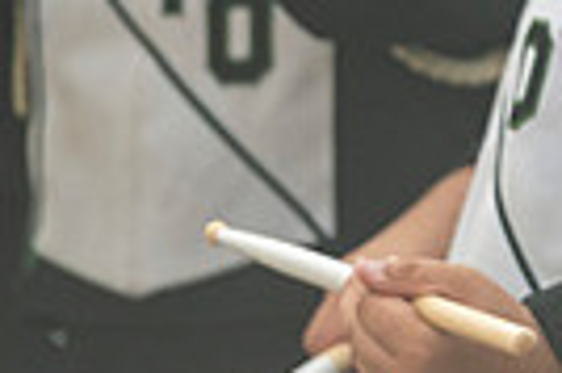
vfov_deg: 1.6
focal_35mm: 866
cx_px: 809
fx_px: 13503
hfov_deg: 2.4
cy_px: -331
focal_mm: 200
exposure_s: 1/8000
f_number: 2.8
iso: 1000
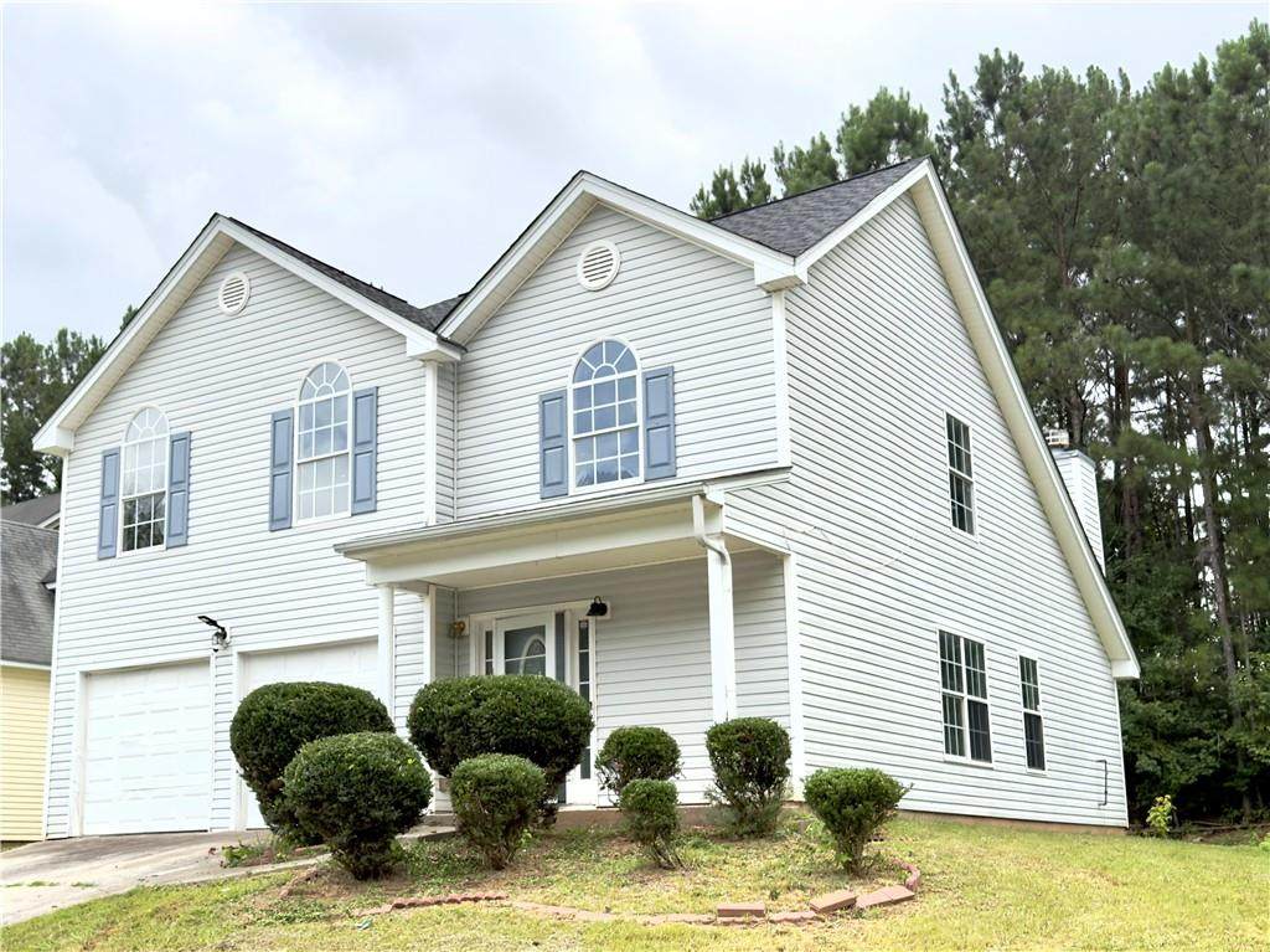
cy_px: 476
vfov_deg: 39.6
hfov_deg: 51.4
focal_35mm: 36
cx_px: 635
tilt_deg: +11.3
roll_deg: +0.0
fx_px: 1320
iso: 100
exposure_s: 1/4545
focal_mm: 6.76
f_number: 1.78
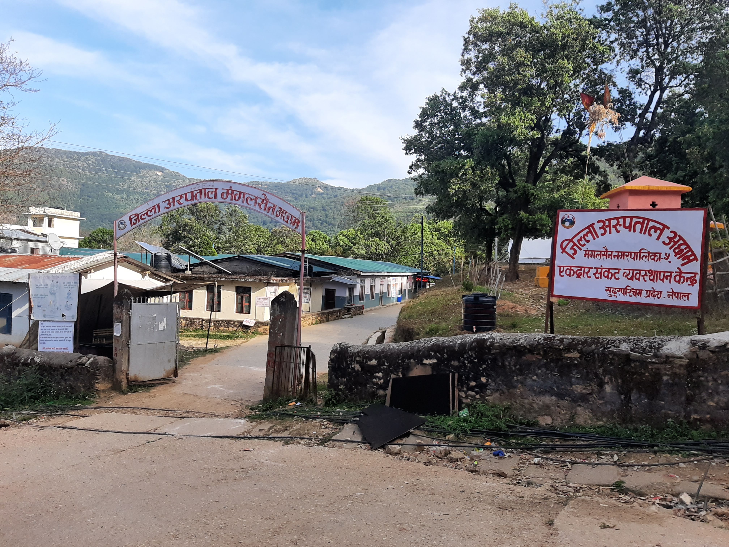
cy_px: 274
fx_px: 548
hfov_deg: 67.3
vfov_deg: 53.1
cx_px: 364
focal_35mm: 26
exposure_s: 1/1577
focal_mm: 3.93
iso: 40
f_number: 1.7
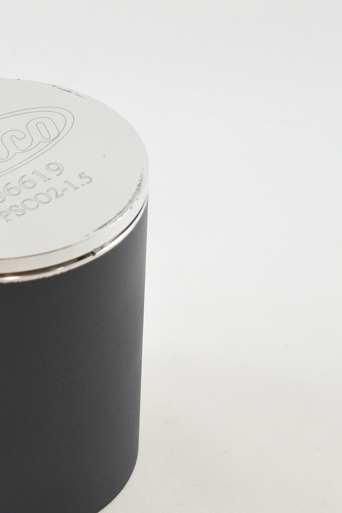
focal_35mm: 109
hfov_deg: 12.4
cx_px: -6
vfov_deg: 18.8
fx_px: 1554
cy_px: 287
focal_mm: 24
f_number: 5
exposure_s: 1/125
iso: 640
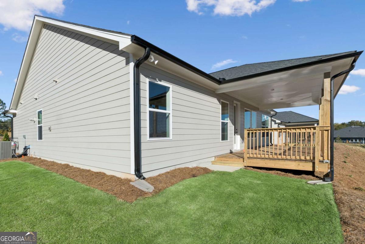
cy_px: 122
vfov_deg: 72.1
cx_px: 182
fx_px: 167
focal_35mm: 16
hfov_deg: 95.0
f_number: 8
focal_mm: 11
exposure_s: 1/500
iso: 100
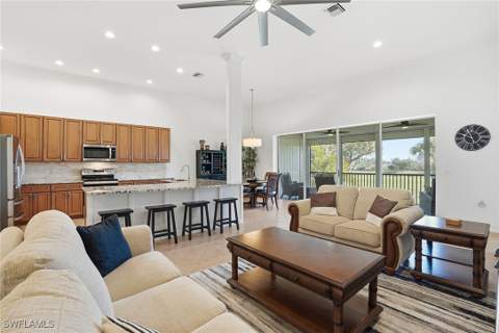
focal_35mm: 16
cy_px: 166
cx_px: 250
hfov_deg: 96.7
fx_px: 222
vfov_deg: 73.7
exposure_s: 1/125
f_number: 9
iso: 400
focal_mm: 16
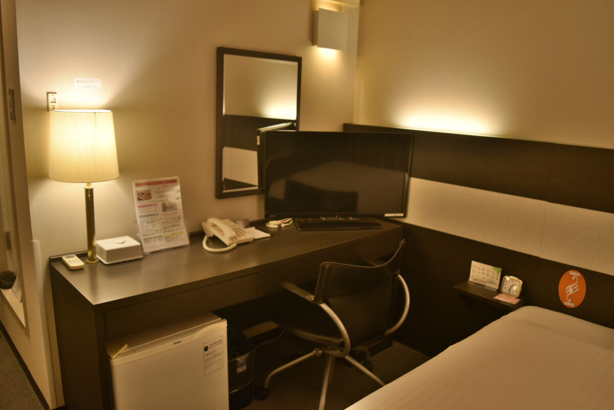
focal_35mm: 27
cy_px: 205
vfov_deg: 48.0
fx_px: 461
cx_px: 307
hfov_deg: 67.4
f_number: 3.5
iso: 400
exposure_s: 1/20
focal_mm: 18
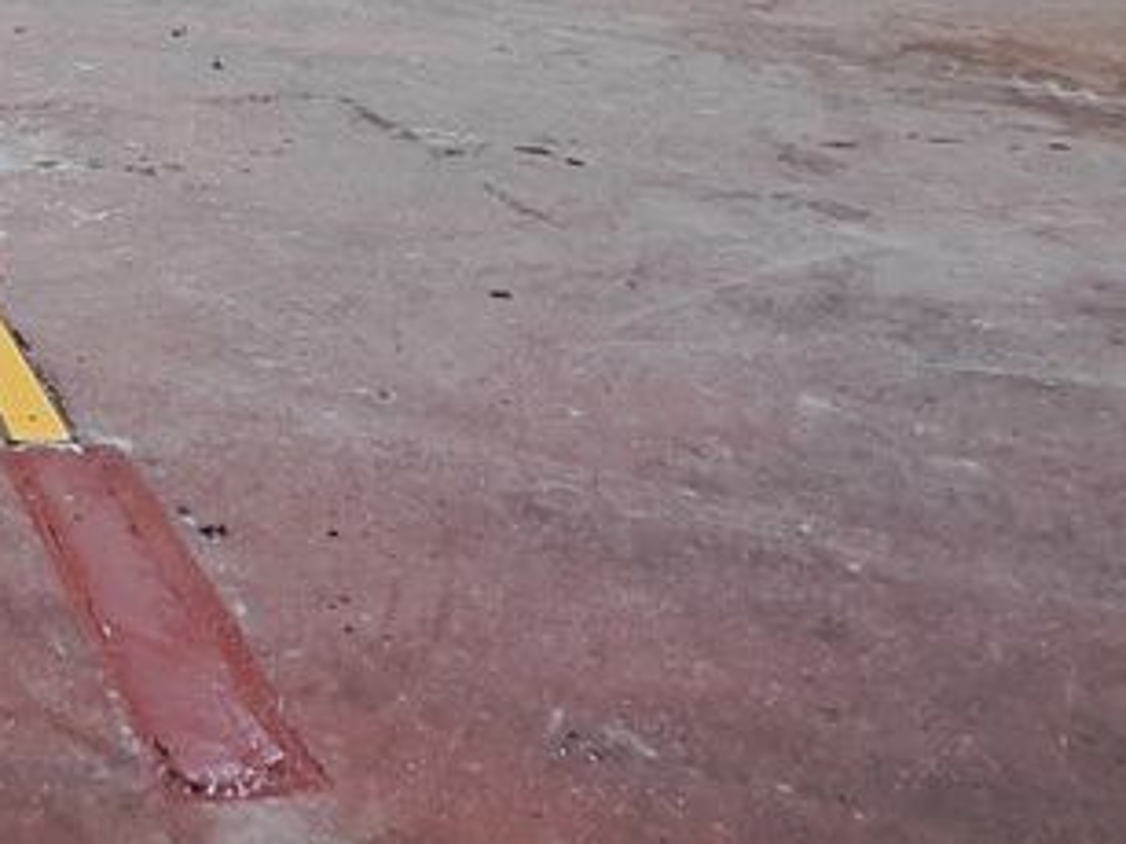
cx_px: -268
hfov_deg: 32.4
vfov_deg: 25.8
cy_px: -295
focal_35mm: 47
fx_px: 1528
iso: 320
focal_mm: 1.74
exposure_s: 1/25
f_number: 2.2
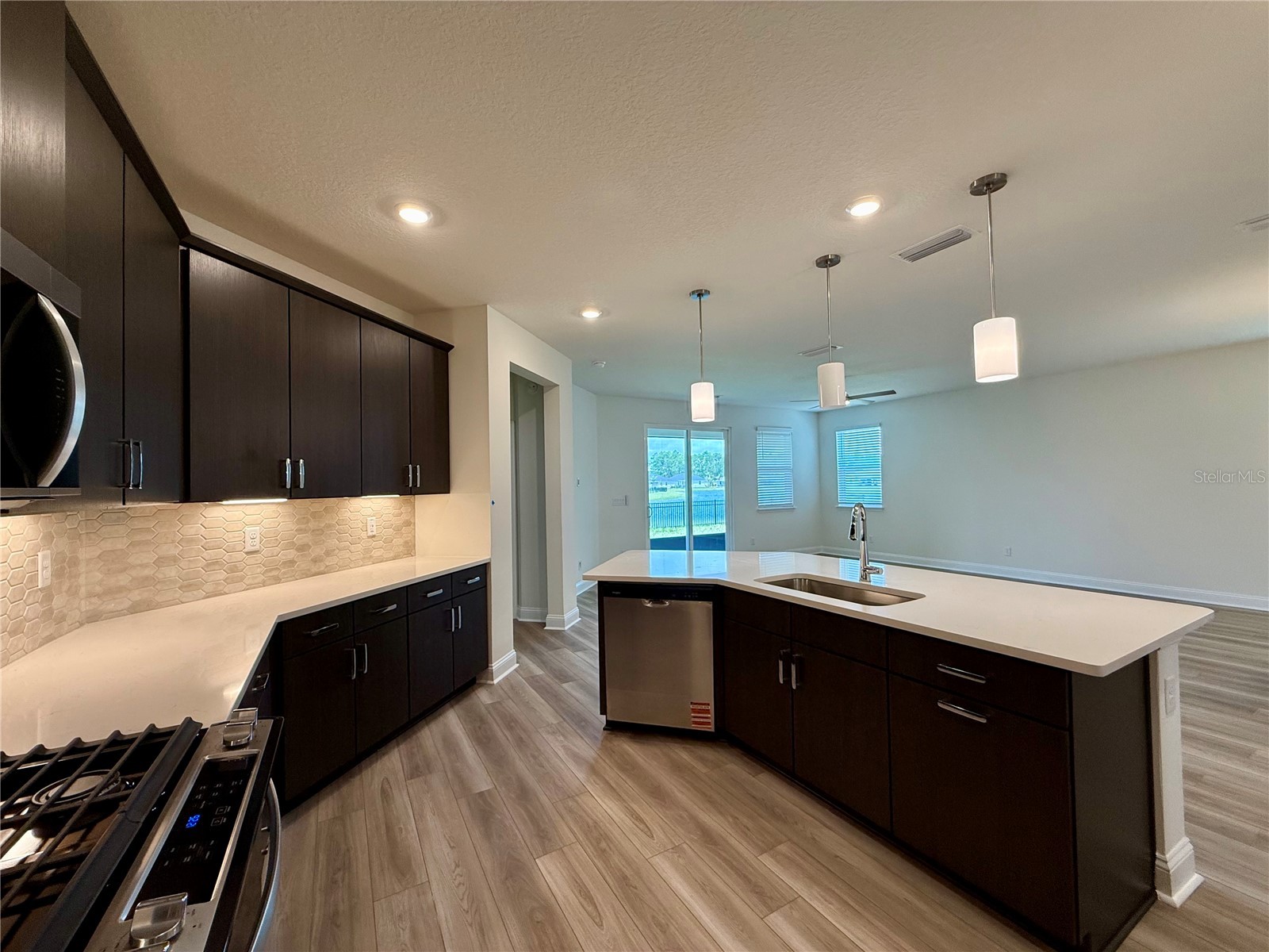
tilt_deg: +0.9
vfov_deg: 85.7
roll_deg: +0.8
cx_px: 634
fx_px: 513
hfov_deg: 102.1
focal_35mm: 14
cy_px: 476
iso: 160
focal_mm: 2.22
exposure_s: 1/120
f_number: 2.2
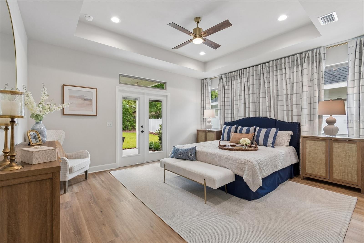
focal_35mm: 15
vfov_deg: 77.3
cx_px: 182
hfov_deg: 100.4
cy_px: 122
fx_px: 152
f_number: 8
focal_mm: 10
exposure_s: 1/15
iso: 200
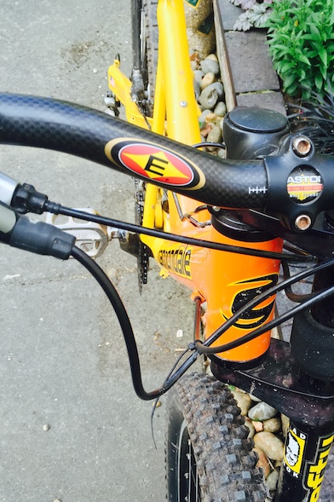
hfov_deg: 31.1
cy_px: 253
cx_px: 300
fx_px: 571
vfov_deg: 47.4
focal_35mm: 41
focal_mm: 4.15
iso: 32
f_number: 2.2
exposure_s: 1/120
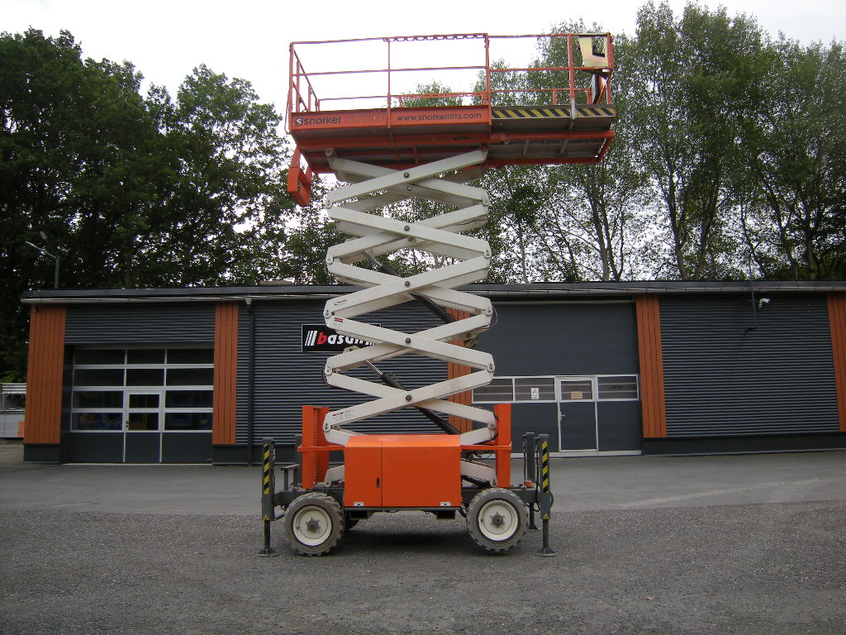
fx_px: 684
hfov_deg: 63.4
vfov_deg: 49.7
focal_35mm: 28
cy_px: 318
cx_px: 423
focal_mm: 4.7
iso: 64
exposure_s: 1/487
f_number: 2.8
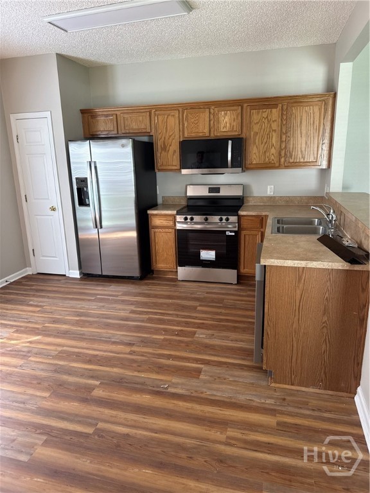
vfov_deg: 71.6
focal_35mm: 24
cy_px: 246
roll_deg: +1.4
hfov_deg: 56.8
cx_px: 185
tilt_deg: -13.5
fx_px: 342
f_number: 1.78
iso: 200
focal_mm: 6.76
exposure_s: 1/105
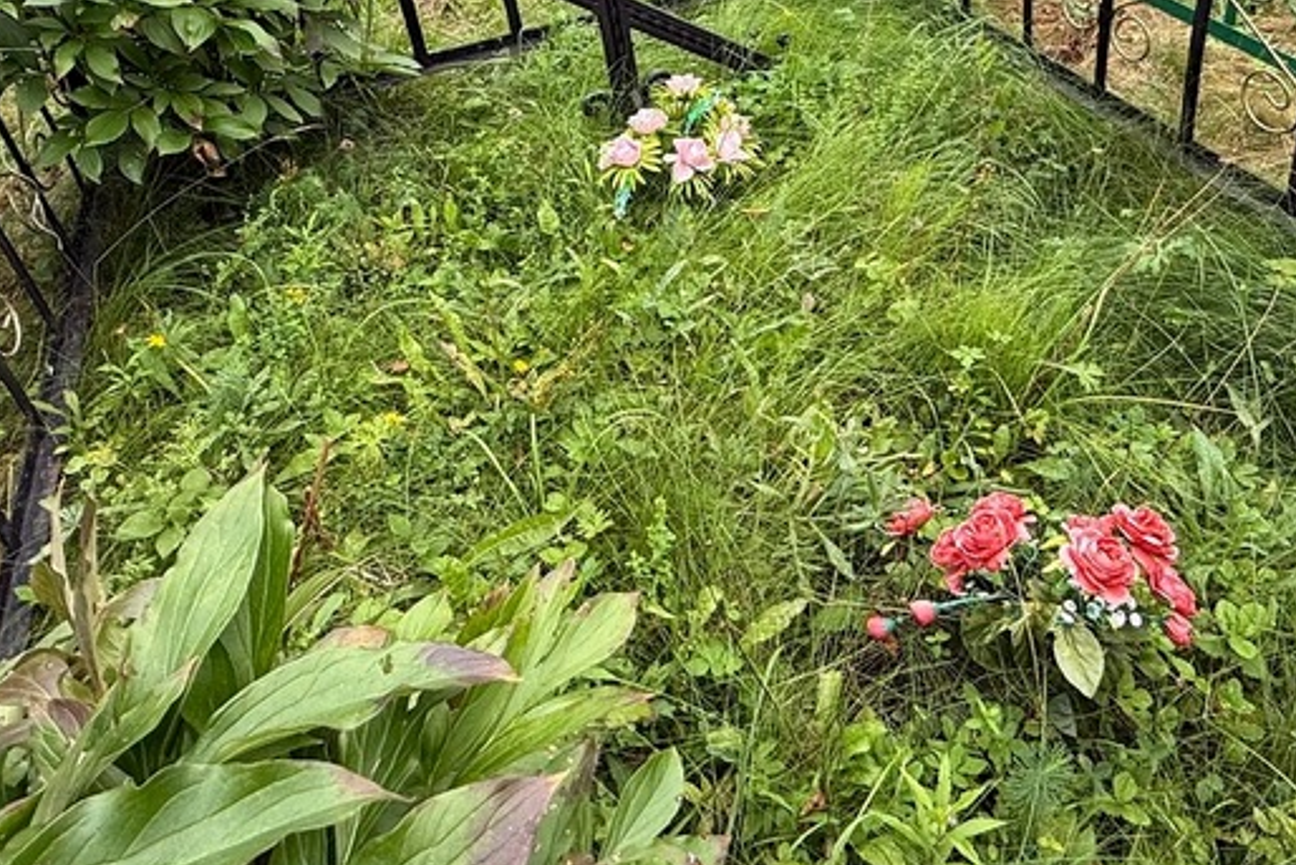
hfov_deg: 63.4
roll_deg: +13.0
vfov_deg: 42.5
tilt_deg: -31.8
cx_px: 731
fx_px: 1044
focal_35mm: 29
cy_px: 146
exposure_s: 1/241
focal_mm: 2.22
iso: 50
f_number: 2.2
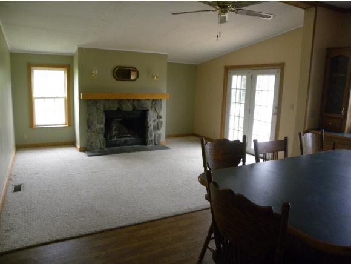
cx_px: 176
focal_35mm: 26
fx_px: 264
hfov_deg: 67.3
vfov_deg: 53.1
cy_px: 132
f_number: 2.8
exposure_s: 1/71.6
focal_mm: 4.6
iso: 389
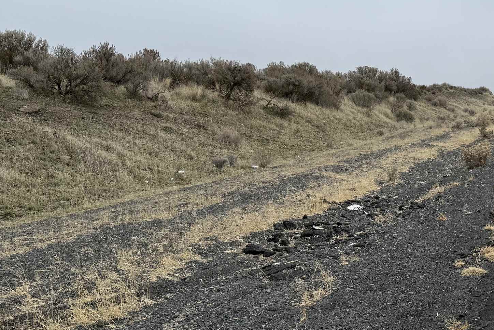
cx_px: 431
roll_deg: -3.3
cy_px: 123
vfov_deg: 25.4
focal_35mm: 53
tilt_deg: -1.2
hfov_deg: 35.6
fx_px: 727
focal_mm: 6.76
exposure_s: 1/1337
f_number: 1.78
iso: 80
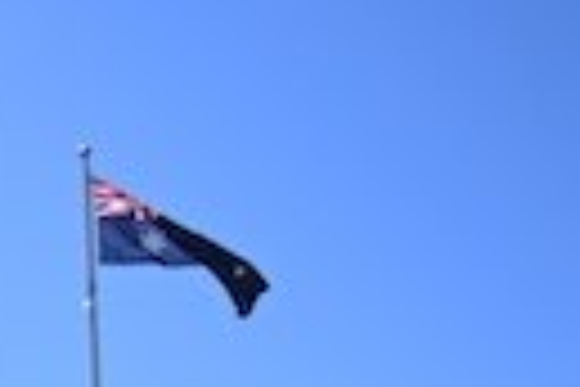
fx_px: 2690
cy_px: 1260
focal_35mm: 167
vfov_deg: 7.1
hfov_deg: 9.1
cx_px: -1317
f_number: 5
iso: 400
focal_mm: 24
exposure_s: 1/2000
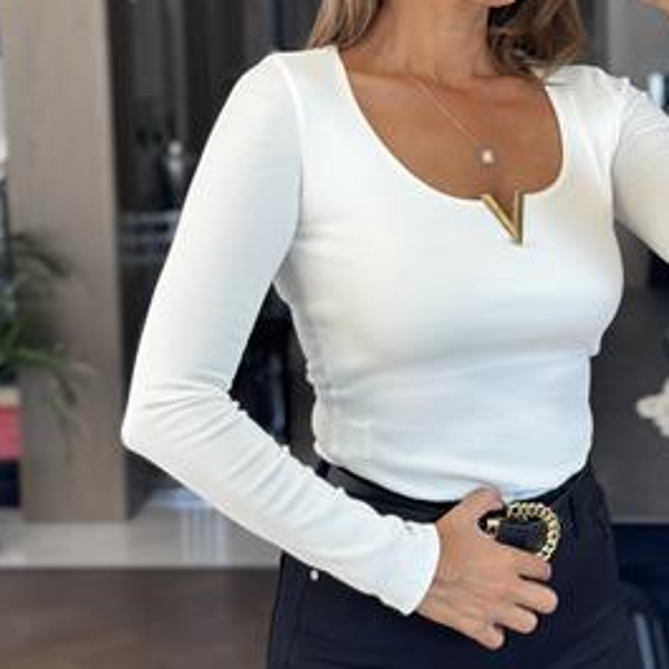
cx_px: 470
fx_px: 1771
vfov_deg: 21.3
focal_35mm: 81
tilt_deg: -16.2
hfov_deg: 21.3
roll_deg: +1.8
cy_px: 189
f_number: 1.78
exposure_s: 1/130
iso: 64
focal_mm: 6.86
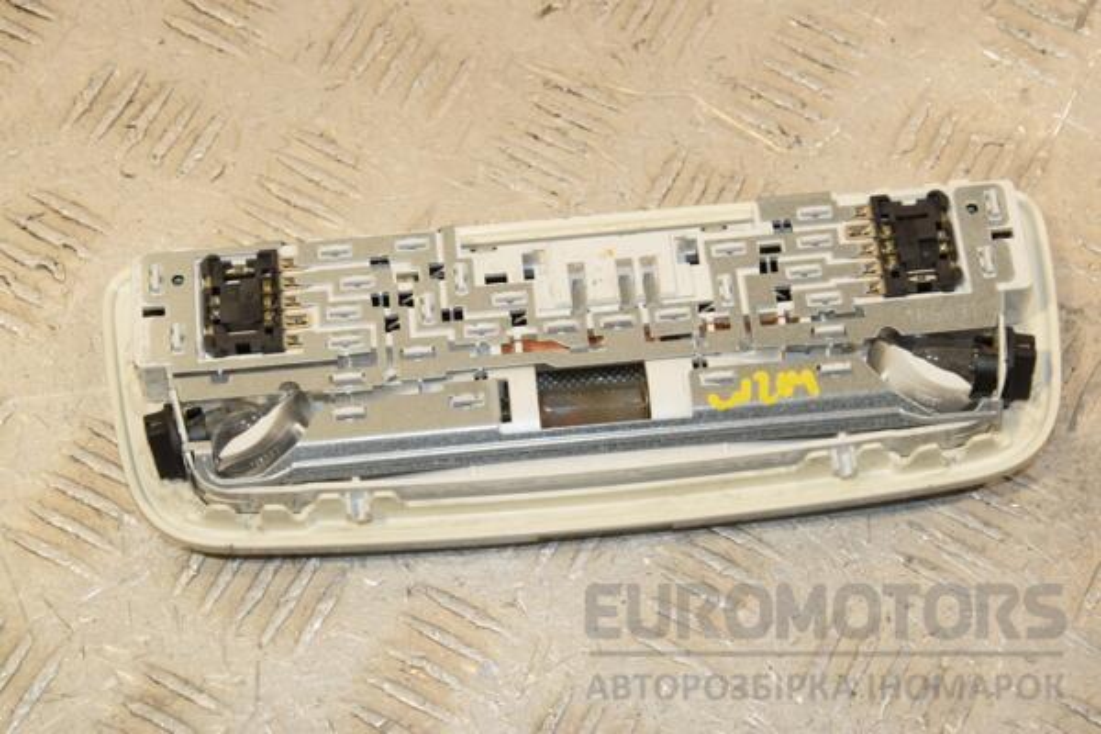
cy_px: 367
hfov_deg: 23.4
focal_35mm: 87
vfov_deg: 15.7
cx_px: 550
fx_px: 2661
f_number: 10
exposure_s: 1/200
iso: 800
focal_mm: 58
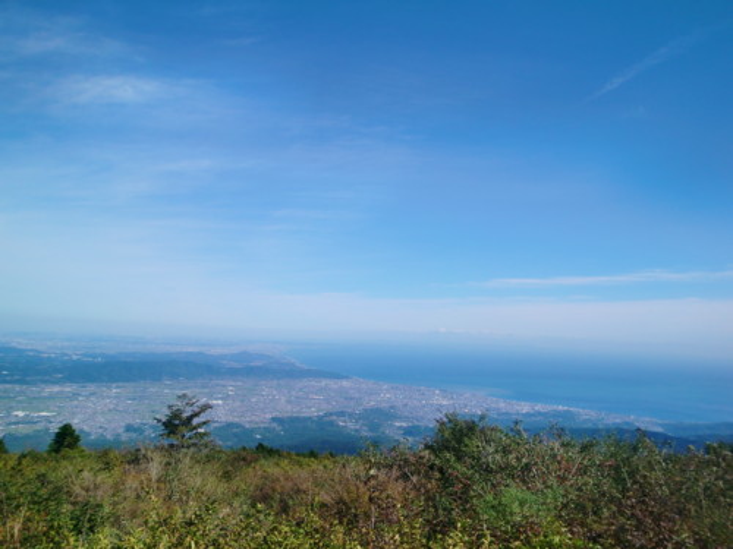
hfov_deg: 63.4
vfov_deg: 49.7
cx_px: 366
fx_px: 593
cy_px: 274
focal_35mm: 28
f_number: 7.8
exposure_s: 1/250
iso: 64
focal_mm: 4.65
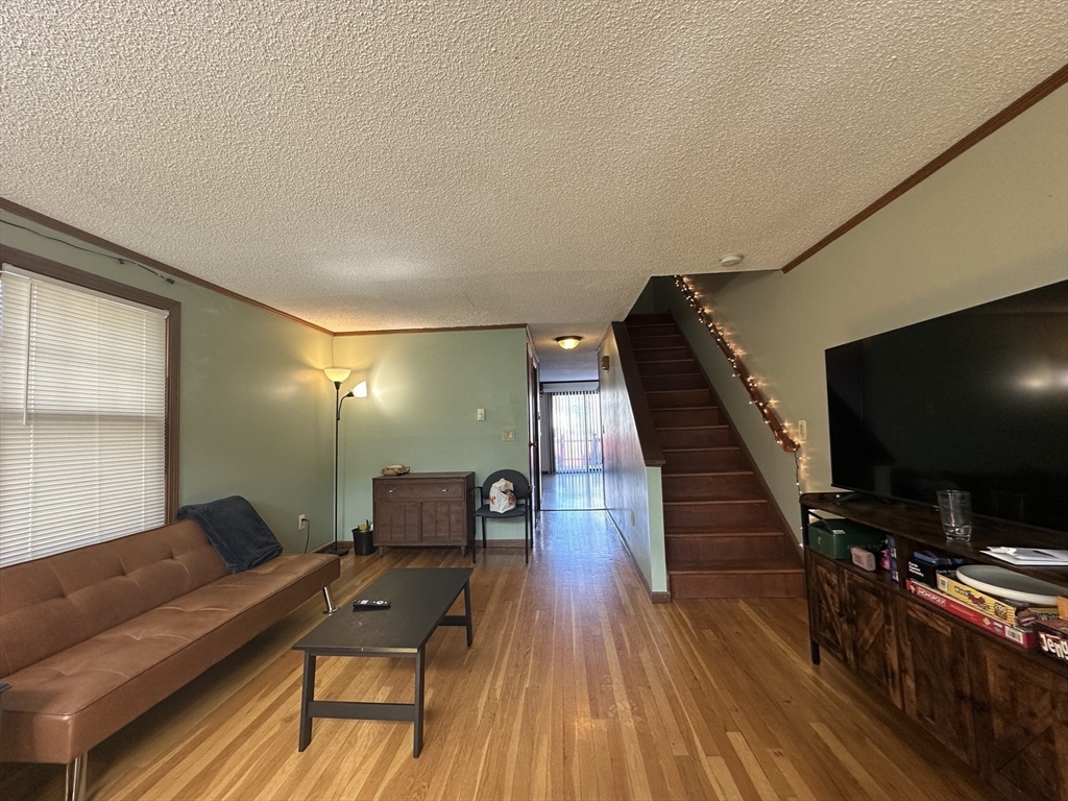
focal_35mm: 14
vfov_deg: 85.7
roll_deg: +2.1
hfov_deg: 102.1
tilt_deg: +3.2
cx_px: 534
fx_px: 432
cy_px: 400
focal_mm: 2.22
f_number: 2.2
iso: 160
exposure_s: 1/120
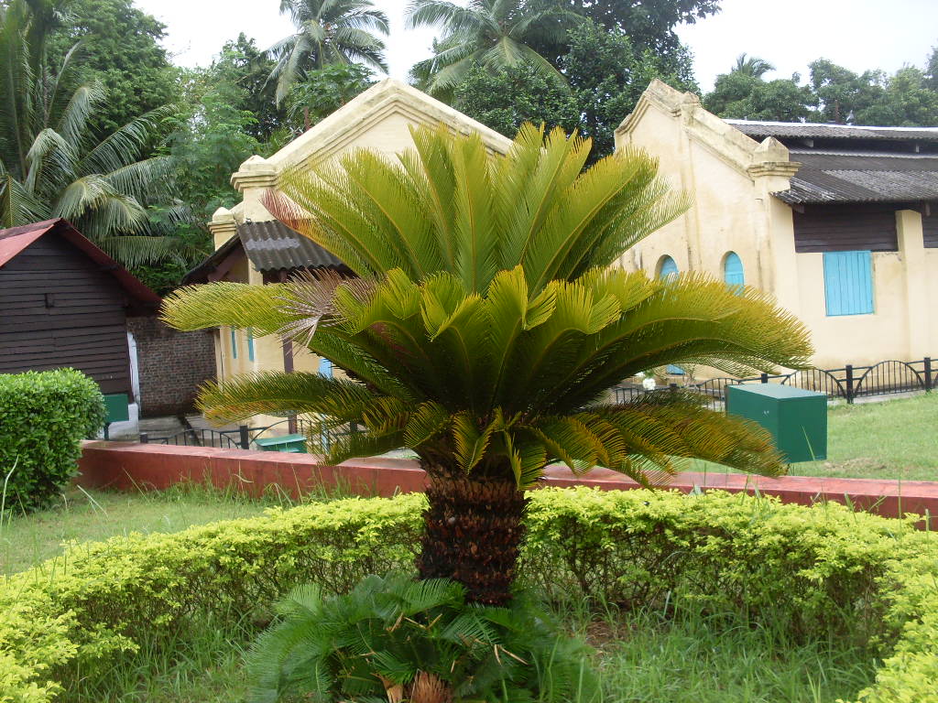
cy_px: 352
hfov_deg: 49.0
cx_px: 469
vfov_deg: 37.7
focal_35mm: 38
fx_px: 1030
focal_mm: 6.3
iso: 80
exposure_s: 1/350
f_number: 2.8
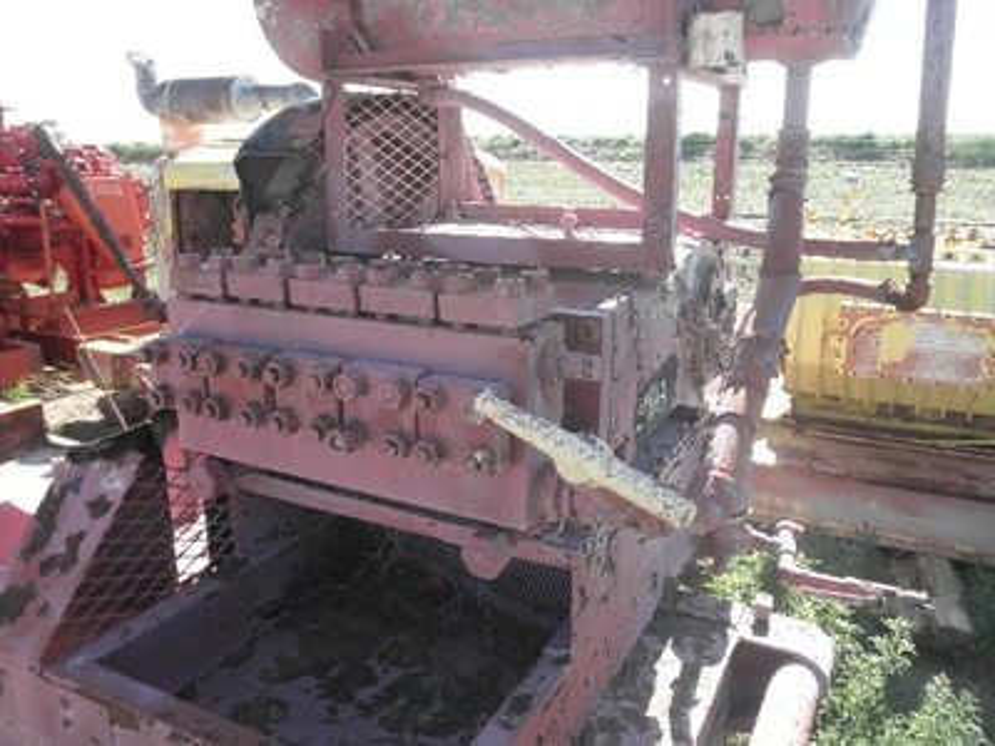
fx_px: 805
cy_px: 373
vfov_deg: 49.7
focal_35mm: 28
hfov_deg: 63.4
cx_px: 498
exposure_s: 1/200
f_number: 3
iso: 64
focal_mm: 5
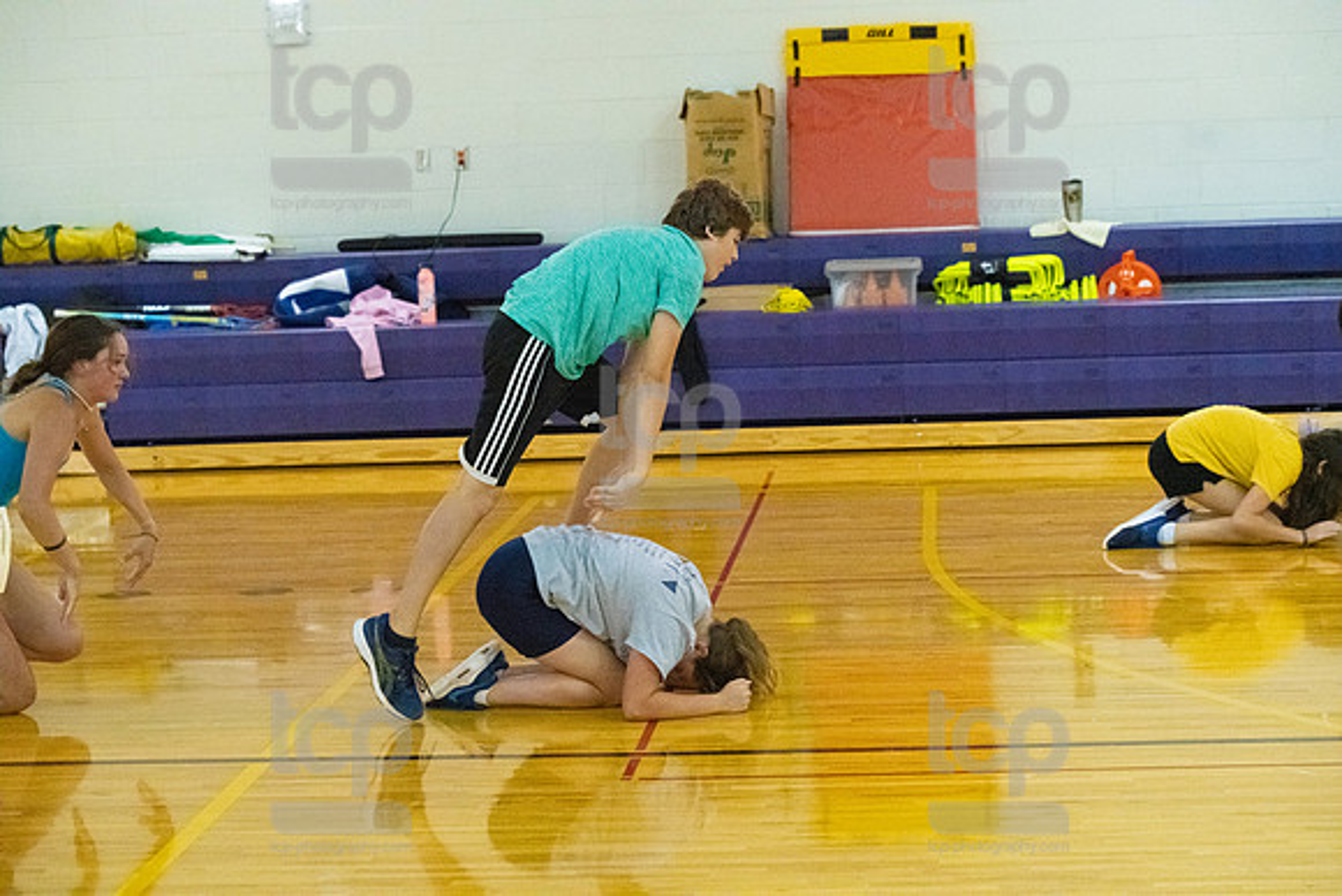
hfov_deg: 24.8
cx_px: 671
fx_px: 3057
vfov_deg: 16.7
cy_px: 448
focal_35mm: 82
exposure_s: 1/640
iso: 6400
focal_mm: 82
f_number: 4.5
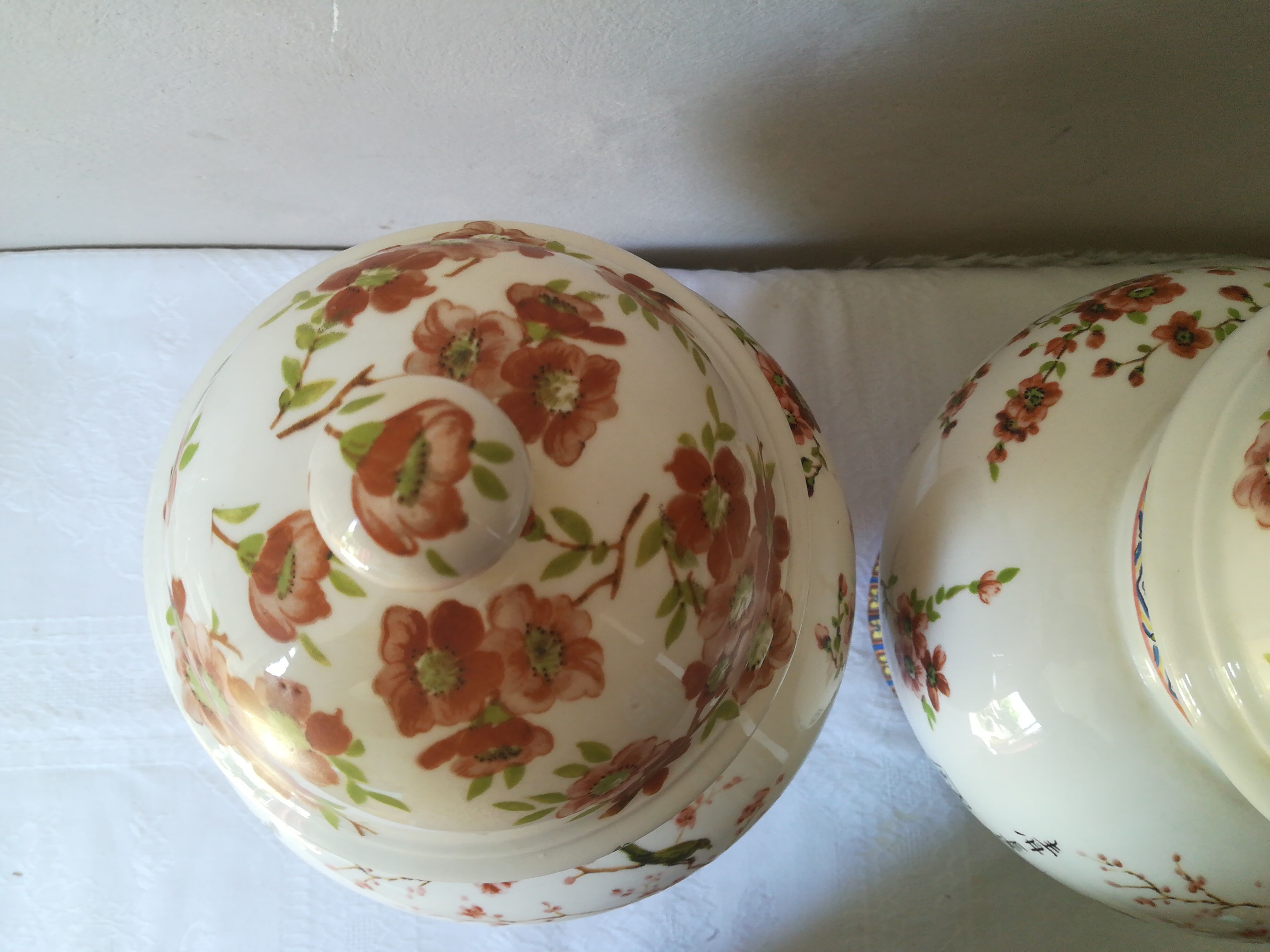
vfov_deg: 53.1
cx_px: 635
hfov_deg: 67.3
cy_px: 476
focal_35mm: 26
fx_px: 954
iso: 100
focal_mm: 3.83
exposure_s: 1/33.3
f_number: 2.2
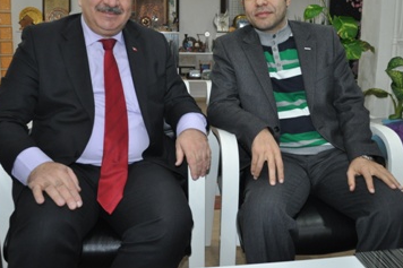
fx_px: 380
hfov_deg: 55.7
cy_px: 101
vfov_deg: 38.6
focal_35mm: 34
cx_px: 218
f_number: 3.5
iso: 800
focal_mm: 18
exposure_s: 1/60
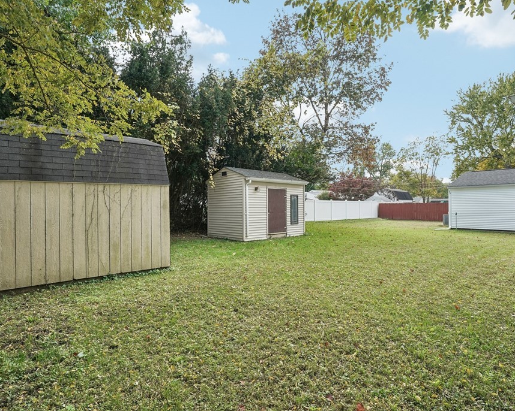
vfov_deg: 70.8
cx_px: 268
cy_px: 205
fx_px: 290
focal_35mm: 19
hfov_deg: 83.3
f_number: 8
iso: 100
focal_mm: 16
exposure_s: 1/30
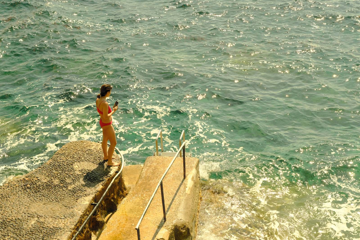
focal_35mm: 59
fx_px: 590
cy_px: 120
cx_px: 180
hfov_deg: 33.9
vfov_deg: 23.0
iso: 640
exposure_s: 1/1300
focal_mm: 39.3
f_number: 8
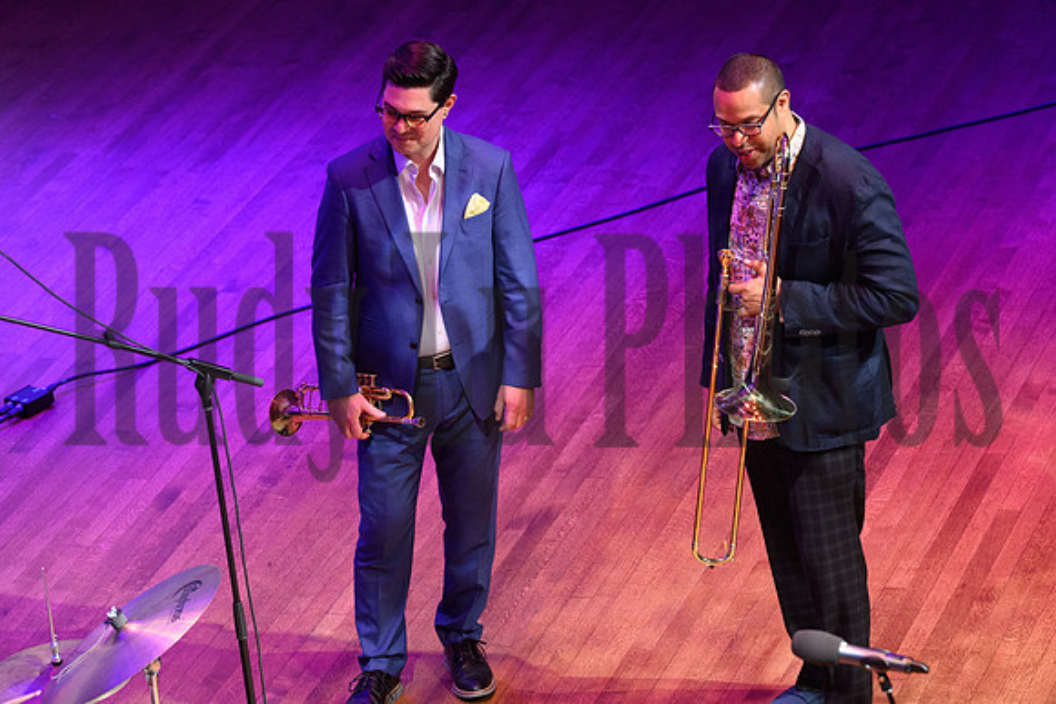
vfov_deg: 8.3
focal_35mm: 165
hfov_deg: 12.4
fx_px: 4841
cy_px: 352
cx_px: 528
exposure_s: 1/160
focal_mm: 165
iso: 3200
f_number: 5.6
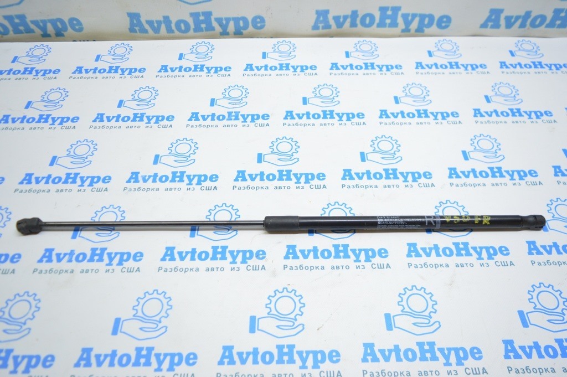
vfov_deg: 47.9
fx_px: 425
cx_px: 284
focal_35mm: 27
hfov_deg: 67.4
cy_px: 188
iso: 400
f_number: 3.5
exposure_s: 1/50
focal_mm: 18
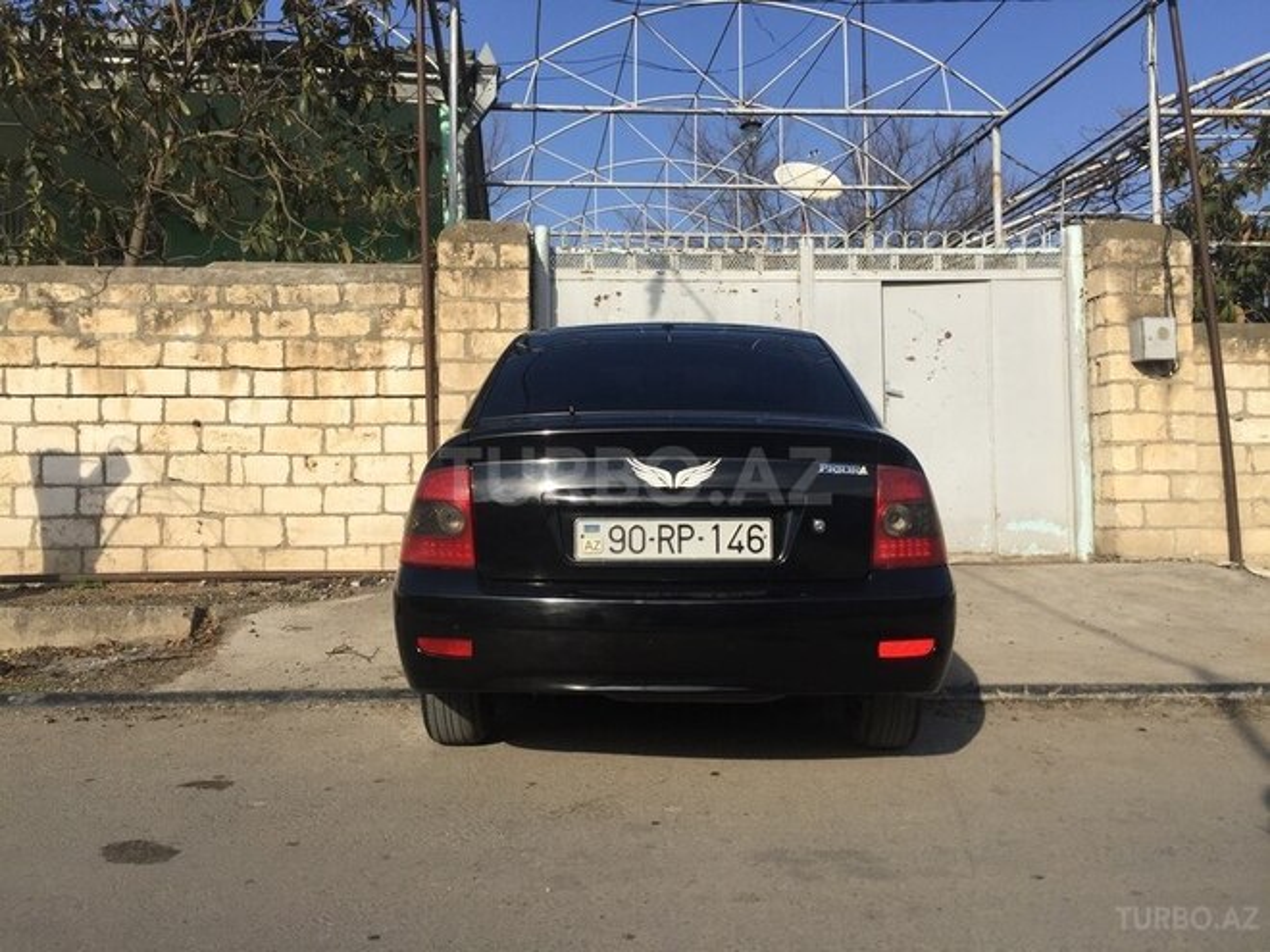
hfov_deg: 61.7
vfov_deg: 48.2
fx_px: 1064
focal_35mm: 29
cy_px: 476
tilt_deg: +2.1
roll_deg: +1.1
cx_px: 635
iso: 32
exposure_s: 1/2326
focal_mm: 4.15
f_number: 2.2
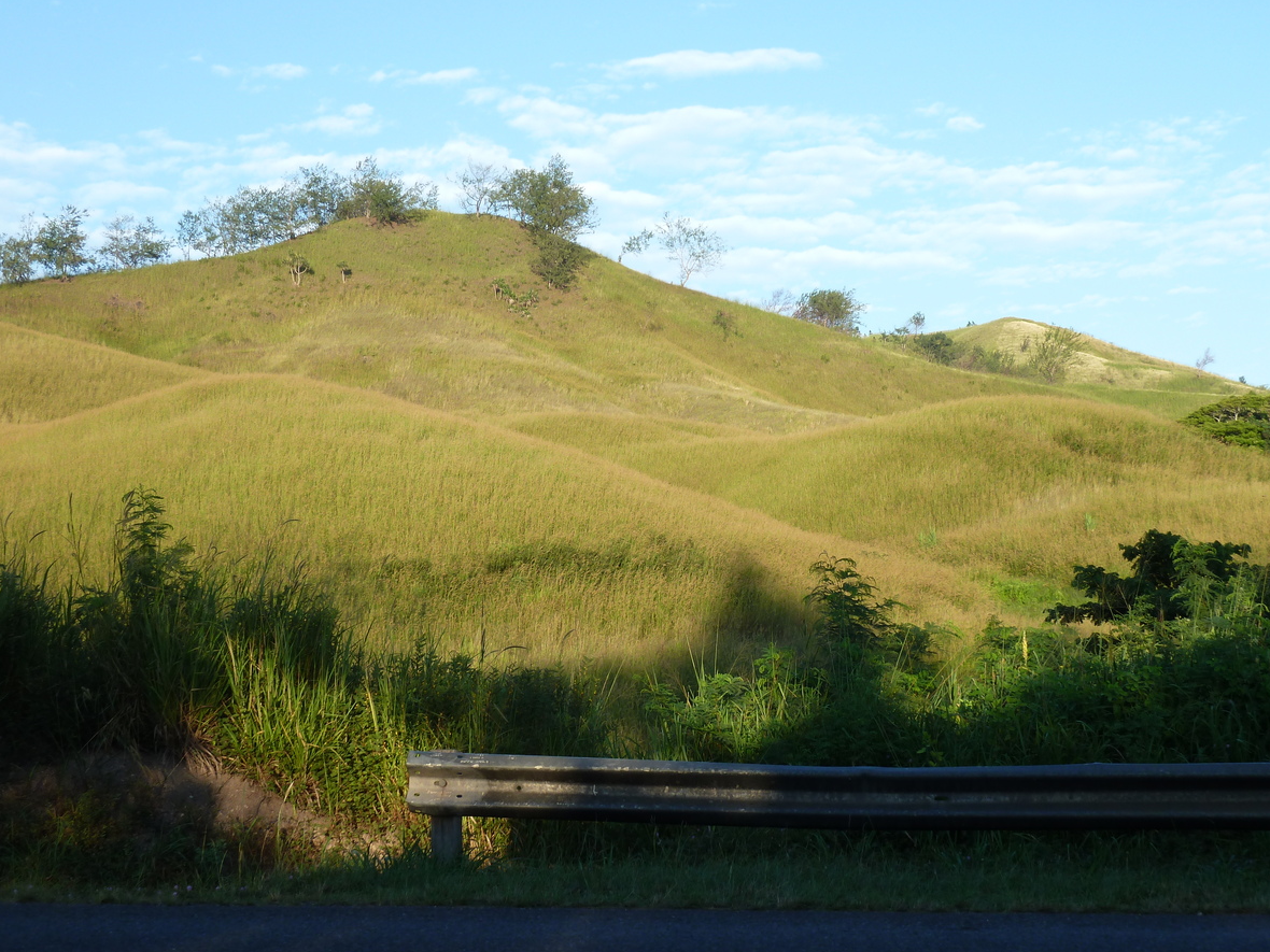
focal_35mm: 60
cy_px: 471
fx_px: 2201
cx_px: 637
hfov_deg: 32.2
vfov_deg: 24.4
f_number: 3.9
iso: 80
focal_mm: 9.7
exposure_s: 1/200
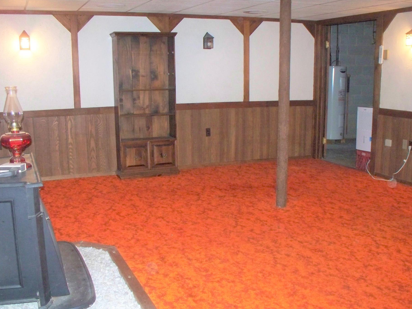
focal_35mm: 41
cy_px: 171
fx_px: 488
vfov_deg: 35.1
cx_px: 197
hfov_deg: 45.8
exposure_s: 1/30
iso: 400
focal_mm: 7.54
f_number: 2.8
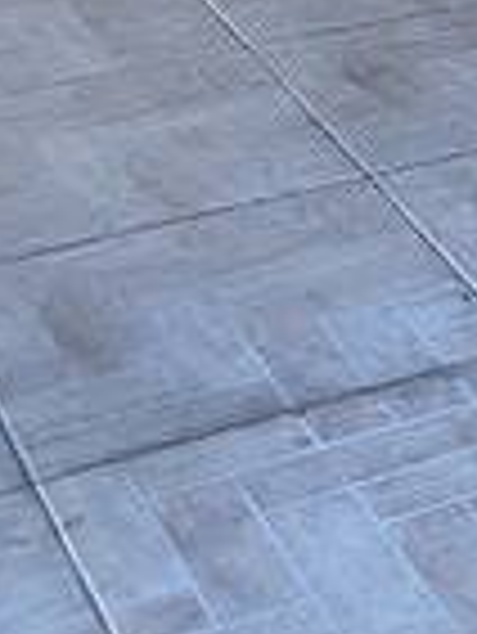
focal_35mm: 92
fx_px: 1688
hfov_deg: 11.8
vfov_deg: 17.9
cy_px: -432
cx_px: 1264
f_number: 2.2
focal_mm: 2.13
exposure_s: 1/120
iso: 136
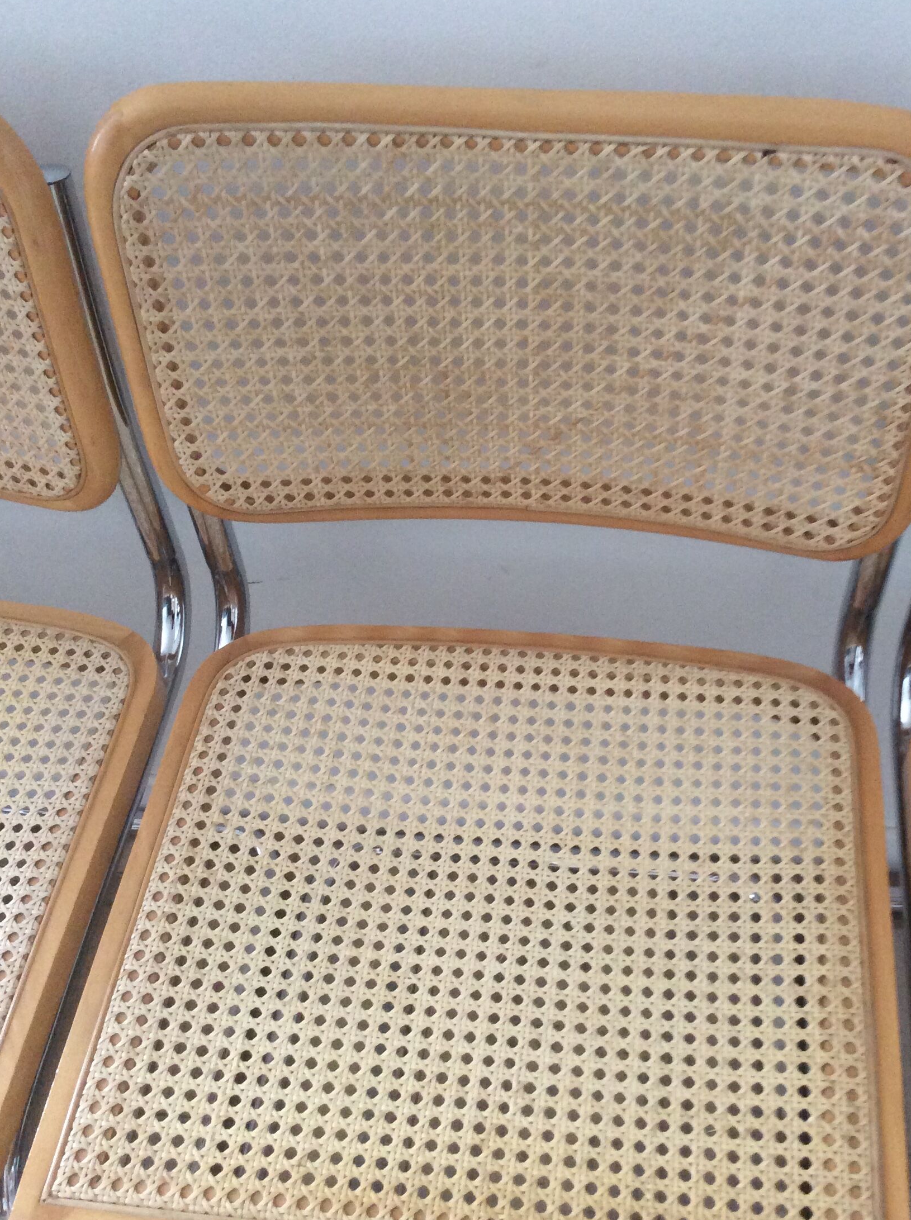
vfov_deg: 49.0
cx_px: 520
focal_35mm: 38
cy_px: 646
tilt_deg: -52.2
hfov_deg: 37.5
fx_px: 1337
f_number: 2.4
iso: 160
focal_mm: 3.3
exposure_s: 1/25
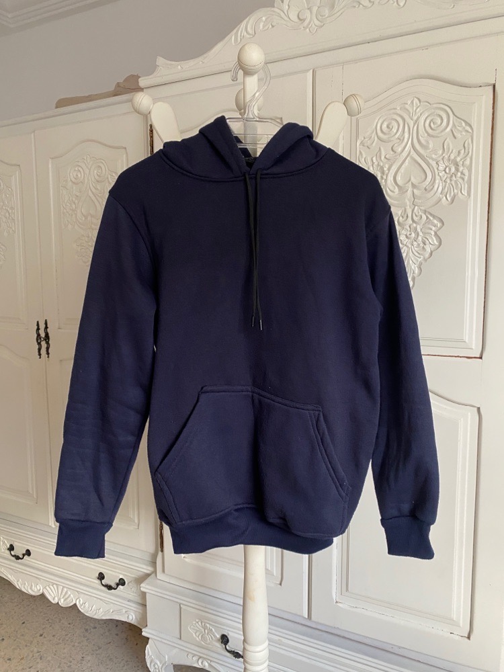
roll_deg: -0.2
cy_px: 336
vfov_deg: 67.3
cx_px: 252
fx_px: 505
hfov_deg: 53.1
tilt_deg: -5.4
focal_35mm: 26
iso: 200
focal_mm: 4.25
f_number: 1.8
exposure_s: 1/60
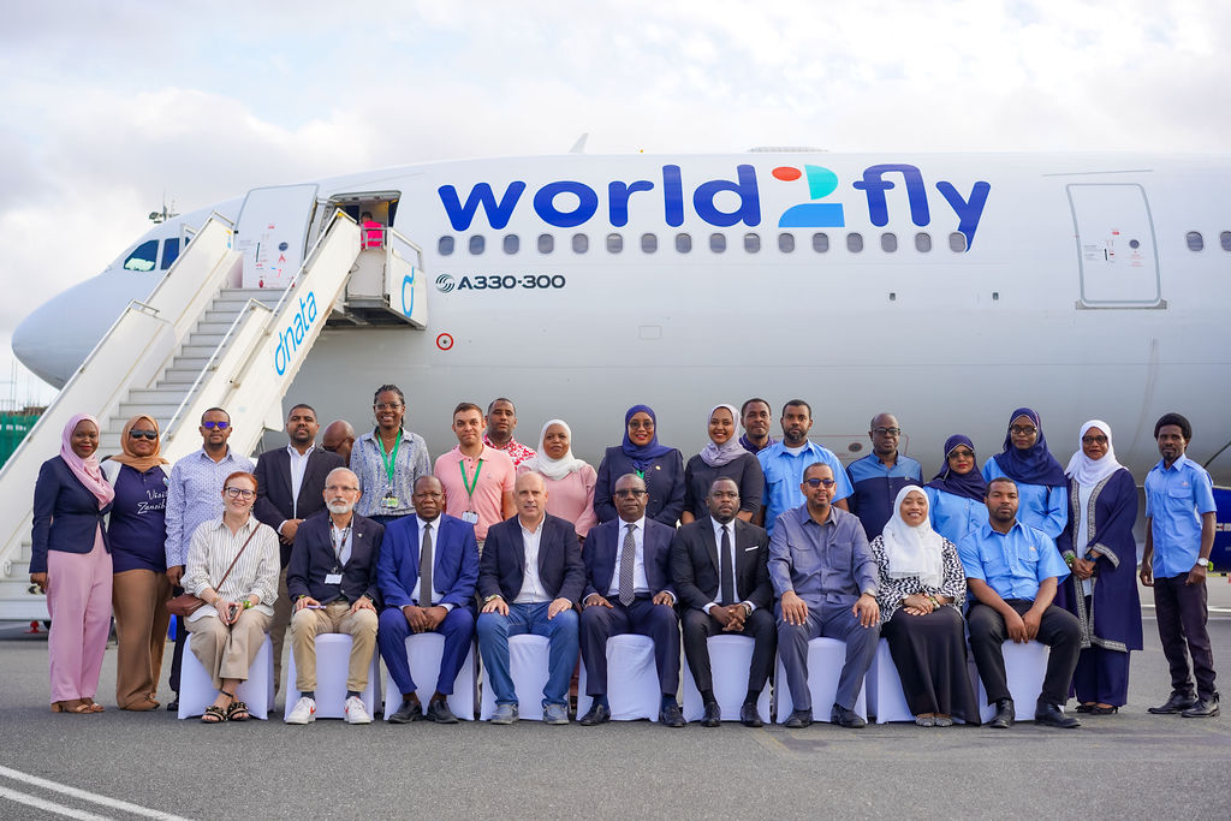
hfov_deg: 36.2
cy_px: 410
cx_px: 616
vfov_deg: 24.6
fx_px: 1881
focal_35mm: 55
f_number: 4
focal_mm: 55
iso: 100
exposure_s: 1/200
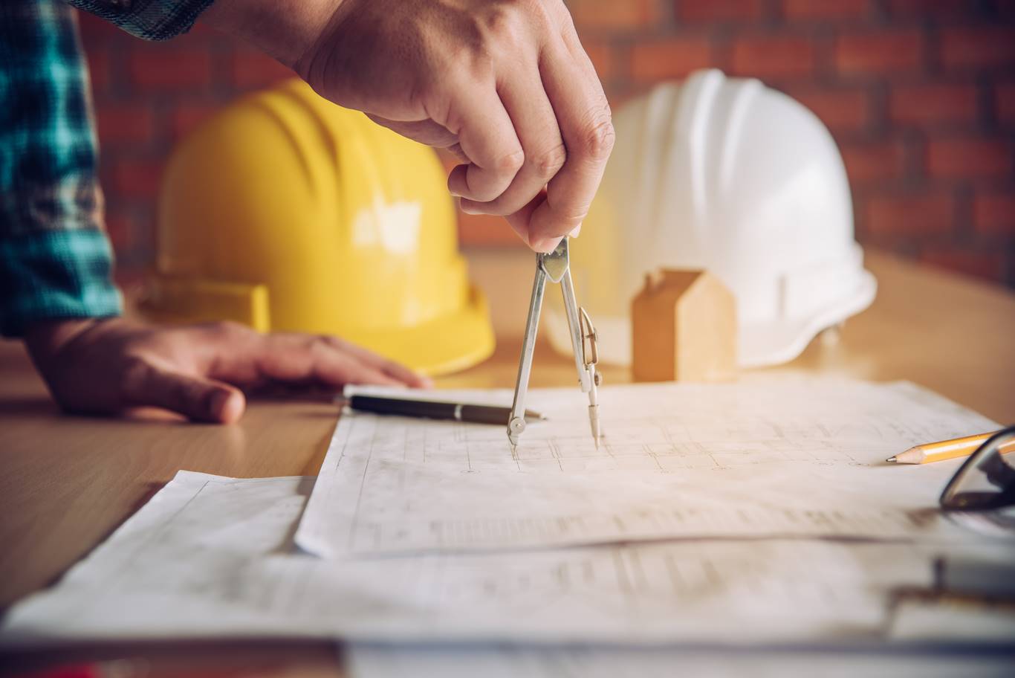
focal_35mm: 75
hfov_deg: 27.0
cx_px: 508
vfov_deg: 18.2
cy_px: 339
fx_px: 2115
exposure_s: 1/60
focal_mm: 75
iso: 100
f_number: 4.5
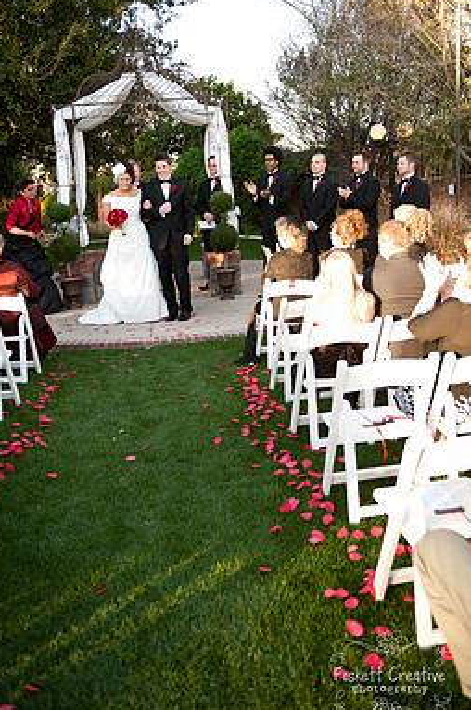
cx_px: 205
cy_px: 336
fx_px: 788
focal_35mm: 40
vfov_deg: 48.5
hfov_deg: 33.2
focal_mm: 34
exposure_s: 1/200
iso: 200
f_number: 2.8
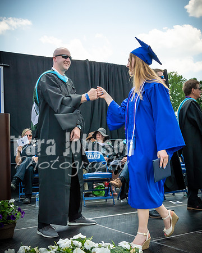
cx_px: 101
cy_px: 126
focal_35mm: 47
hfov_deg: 32.4
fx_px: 348
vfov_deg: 39.9
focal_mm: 22
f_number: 7.1
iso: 200
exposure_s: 1/800
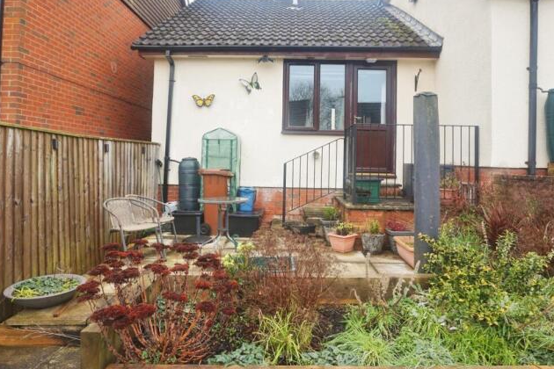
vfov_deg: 51.3
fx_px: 385
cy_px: 181
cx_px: 280
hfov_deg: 71.5
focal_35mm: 25
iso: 100
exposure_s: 1/80
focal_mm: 16
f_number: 5.6
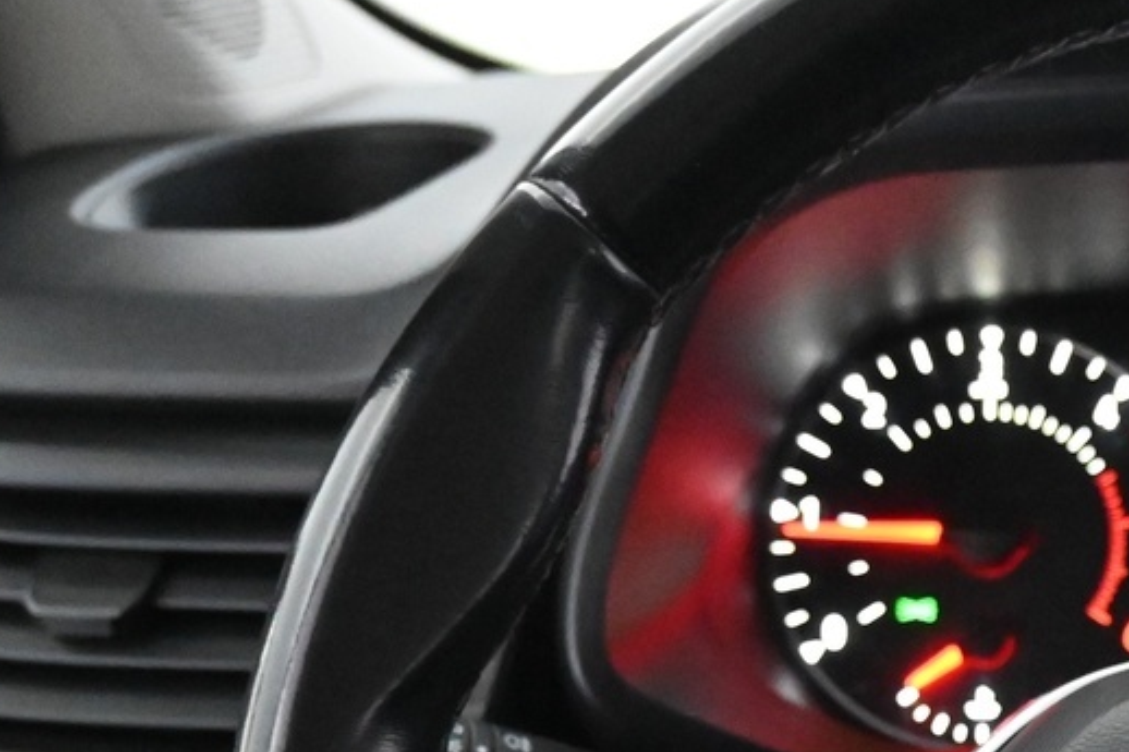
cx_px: 1349
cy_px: 970
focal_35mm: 99
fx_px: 3090
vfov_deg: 13.4
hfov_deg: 19.5
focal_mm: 21
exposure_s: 1/30
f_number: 4
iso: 6400
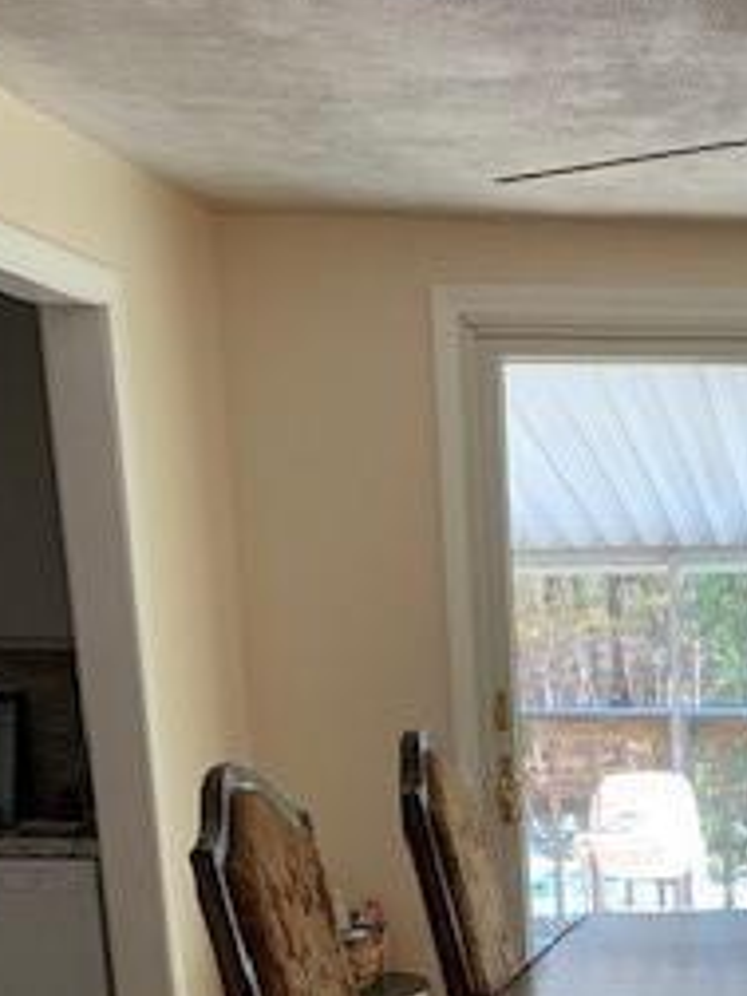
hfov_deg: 20.8
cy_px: 1174
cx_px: 889
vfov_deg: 26.4
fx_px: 1899
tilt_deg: -15.8
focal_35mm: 66
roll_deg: -0.9
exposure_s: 1/60
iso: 100
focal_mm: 4.25
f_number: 1.8
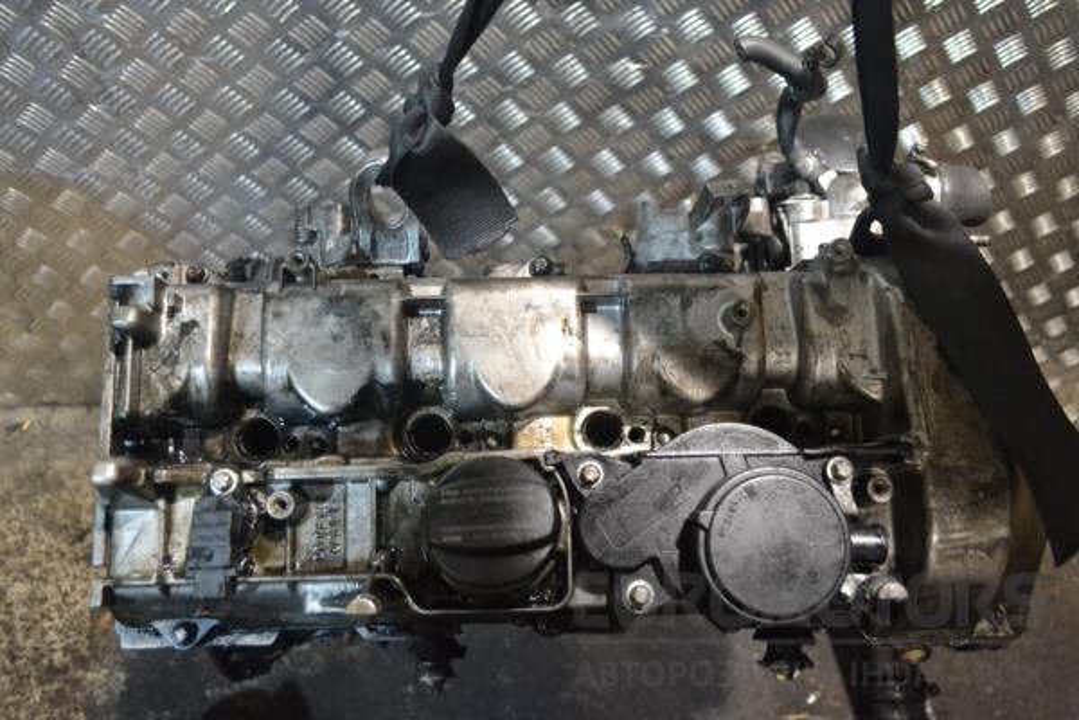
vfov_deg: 43.6
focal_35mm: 30
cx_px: 540
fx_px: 899
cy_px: 360
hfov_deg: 61.9
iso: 3200
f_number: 4.5
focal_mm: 20
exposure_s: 1/80
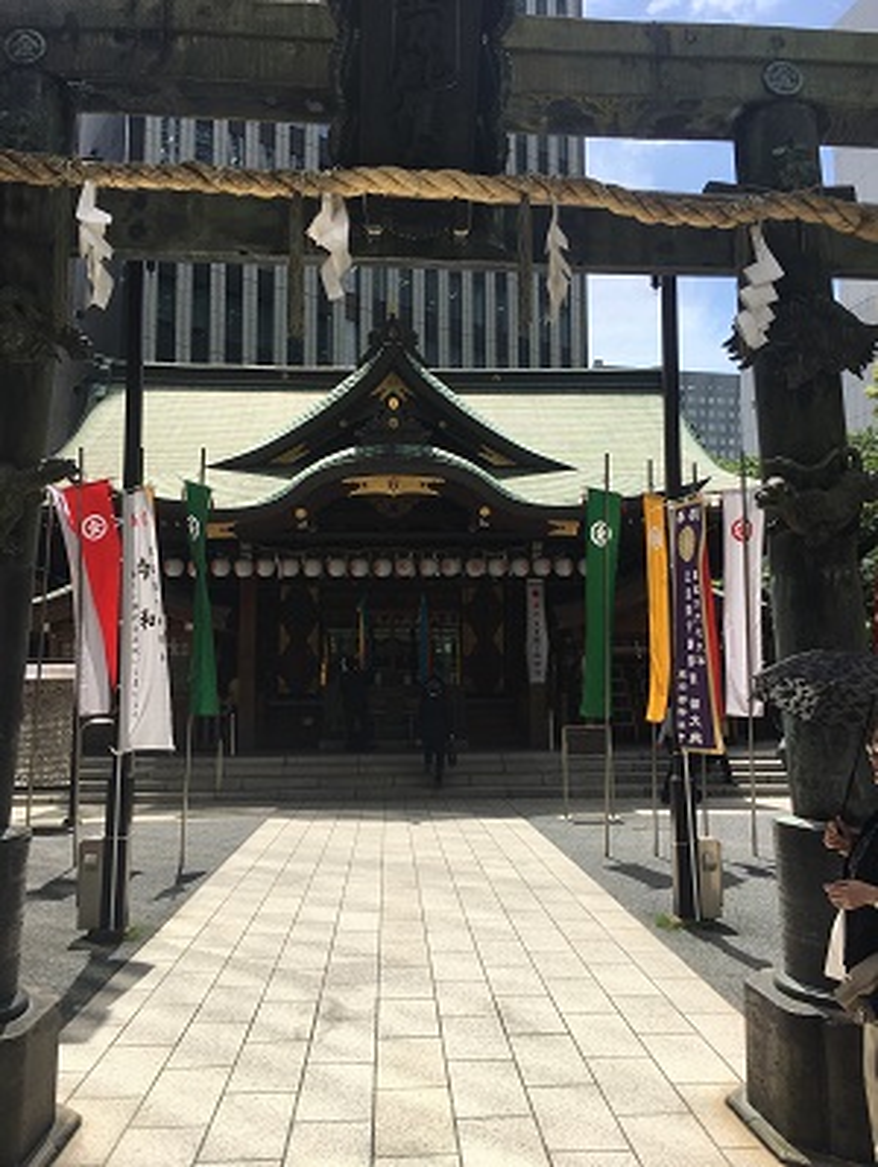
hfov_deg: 48.3
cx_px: 439
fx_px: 979
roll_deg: +0.0
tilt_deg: +6.6
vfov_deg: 61.6
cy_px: 584
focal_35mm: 29
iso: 25
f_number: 2.2
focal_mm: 4.15
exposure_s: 1/2024
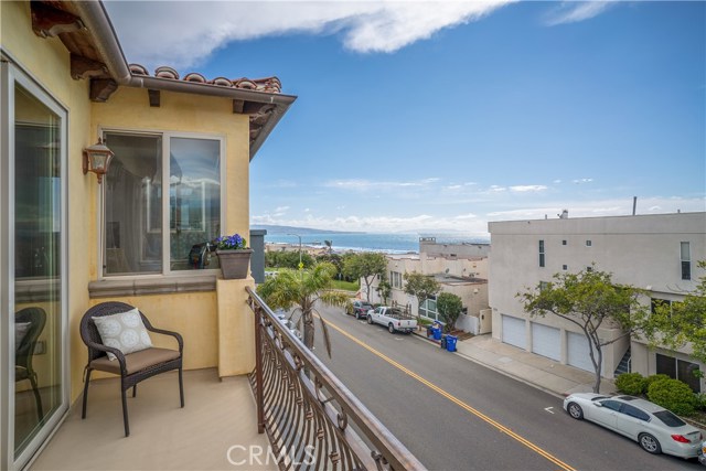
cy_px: 236
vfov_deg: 67.4
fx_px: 353
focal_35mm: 18
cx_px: 353
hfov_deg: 90.0
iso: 125
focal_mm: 18
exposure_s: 1/2000
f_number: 8
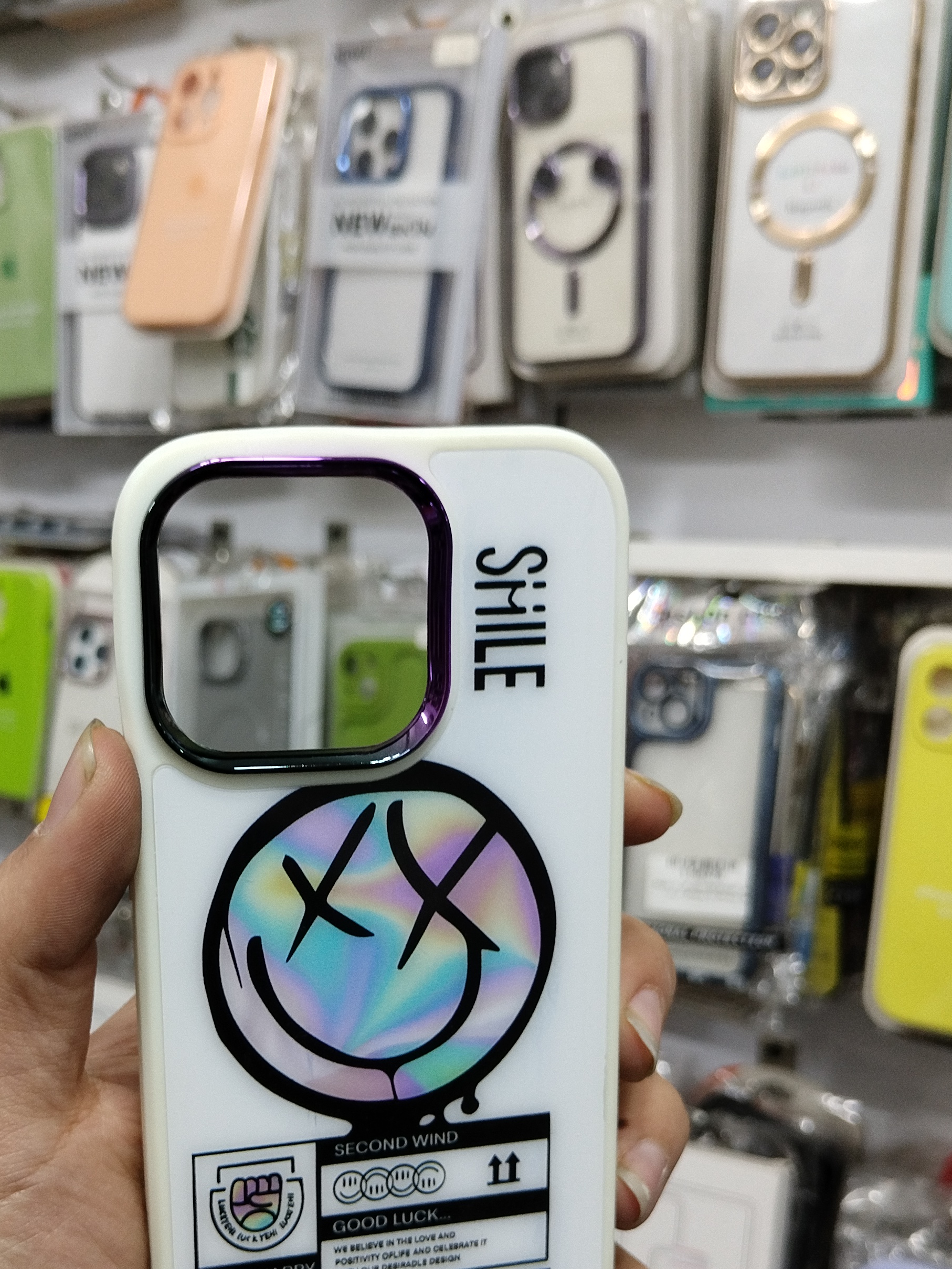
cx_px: 355
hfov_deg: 33.4
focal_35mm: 43
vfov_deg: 43.4
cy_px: 814
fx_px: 1577
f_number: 1.8
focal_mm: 4.7
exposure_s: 1/50
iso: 200
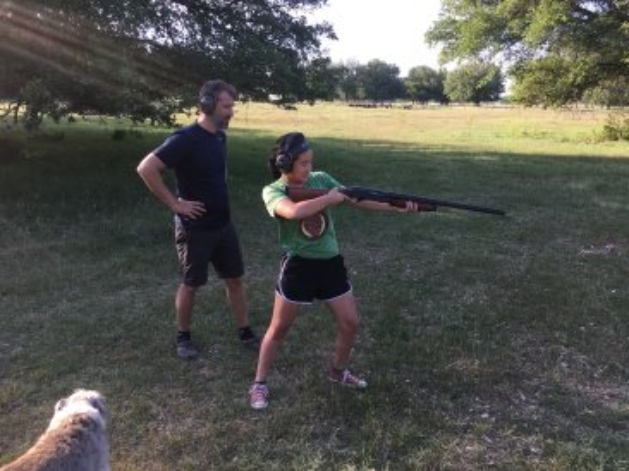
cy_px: 236
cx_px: 314
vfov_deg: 48.2
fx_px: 527
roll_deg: -0.2
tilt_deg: -14.4
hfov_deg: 61.7
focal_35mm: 29
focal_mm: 4.15
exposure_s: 1/202
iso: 25
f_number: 2.2
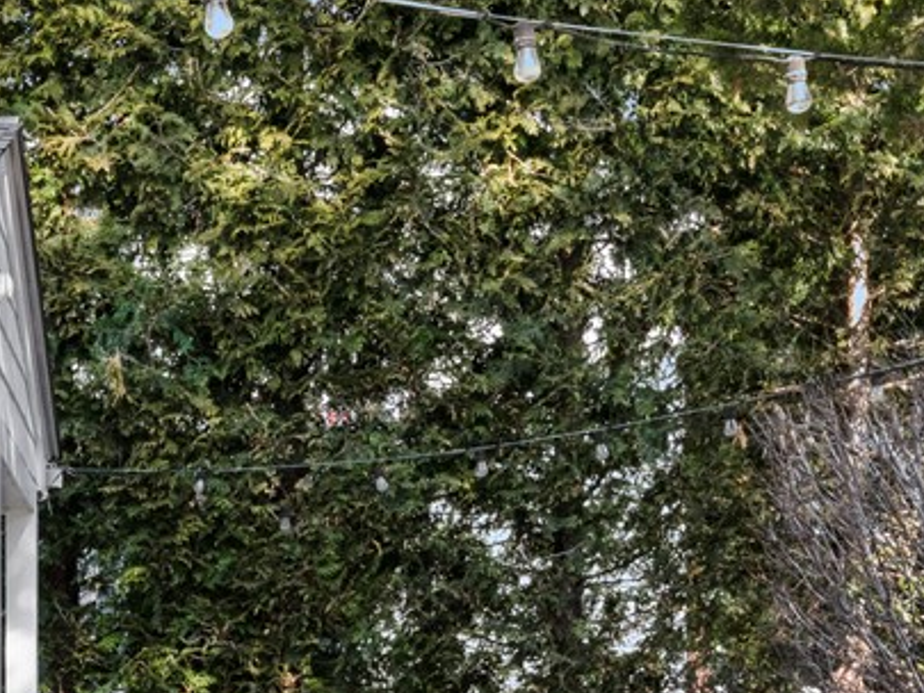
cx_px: 169
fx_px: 2270
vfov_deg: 17.0
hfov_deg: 22.7
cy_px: 672
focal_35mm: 85
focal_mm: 22
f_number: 14
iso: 400
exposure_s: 1/160
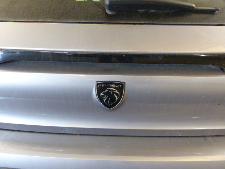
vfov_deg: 44.2
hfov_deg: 56.8
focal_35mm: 32
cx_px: 112
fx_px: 208
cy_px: 84
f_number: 2.8
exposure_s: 1/20
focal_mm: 5.6
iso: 400
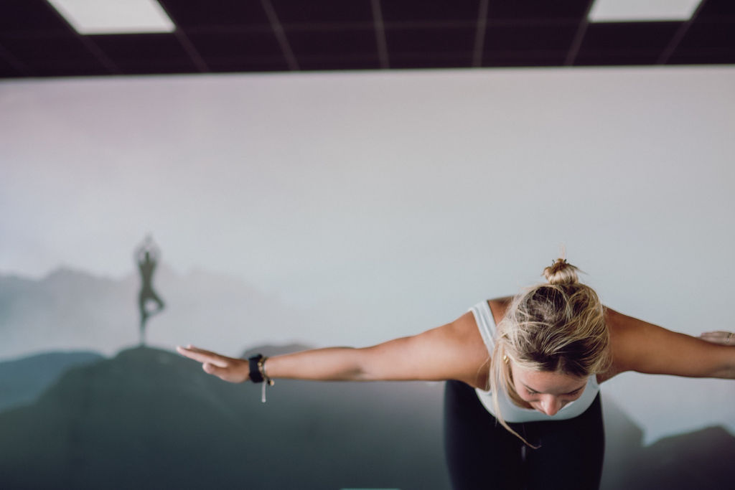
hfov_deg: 38.2
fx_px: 1062
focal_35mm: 52
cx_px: 368
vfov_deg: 26.0
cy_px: 245
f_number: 1.6
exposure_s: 1/320
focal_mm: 35
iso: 100
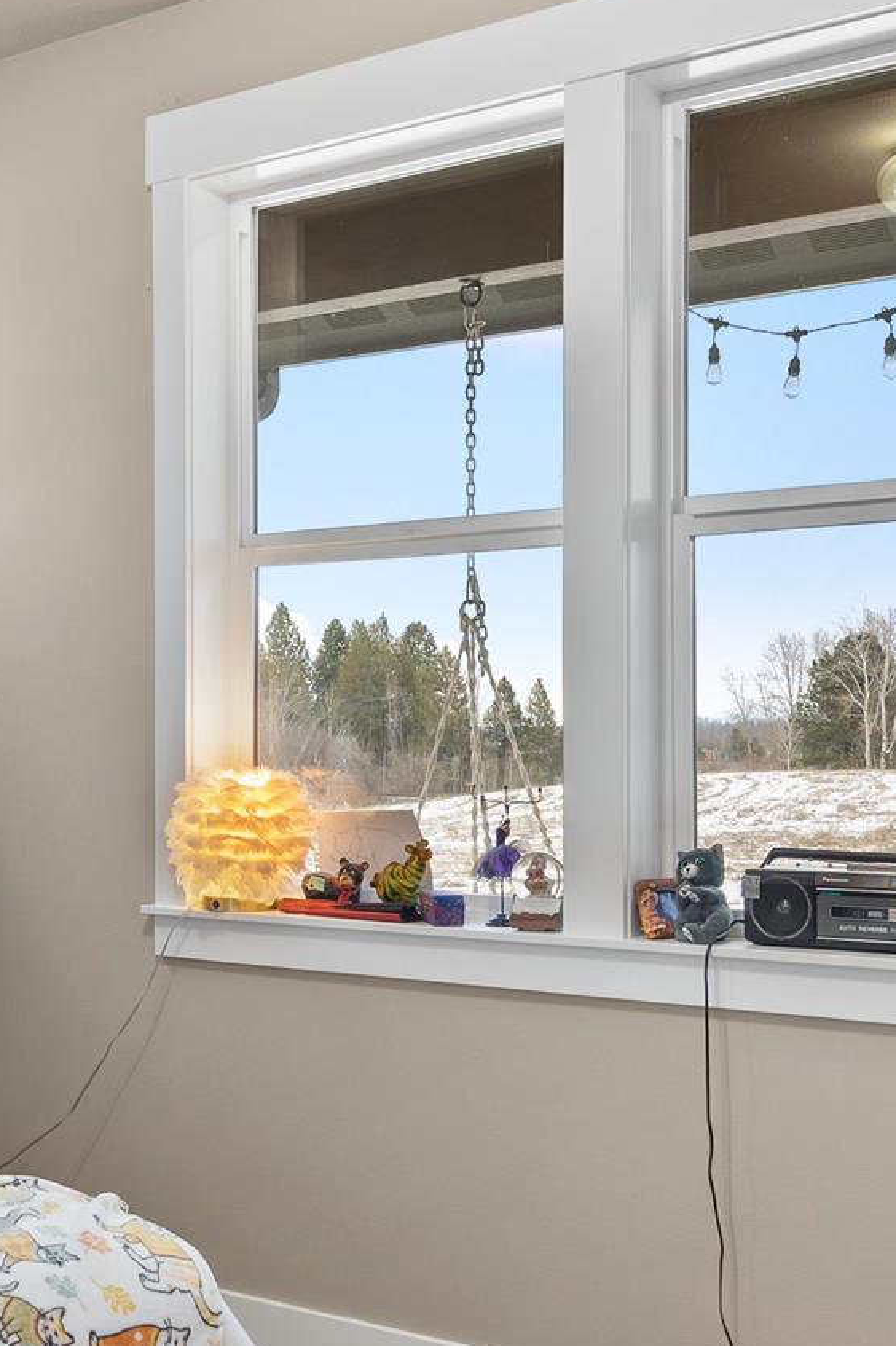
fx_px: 1905
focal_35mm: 51
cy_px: 770
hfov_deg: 26.2
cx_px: 246
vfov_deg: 38.8
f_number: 8
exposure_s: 2
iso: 100
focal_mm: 14
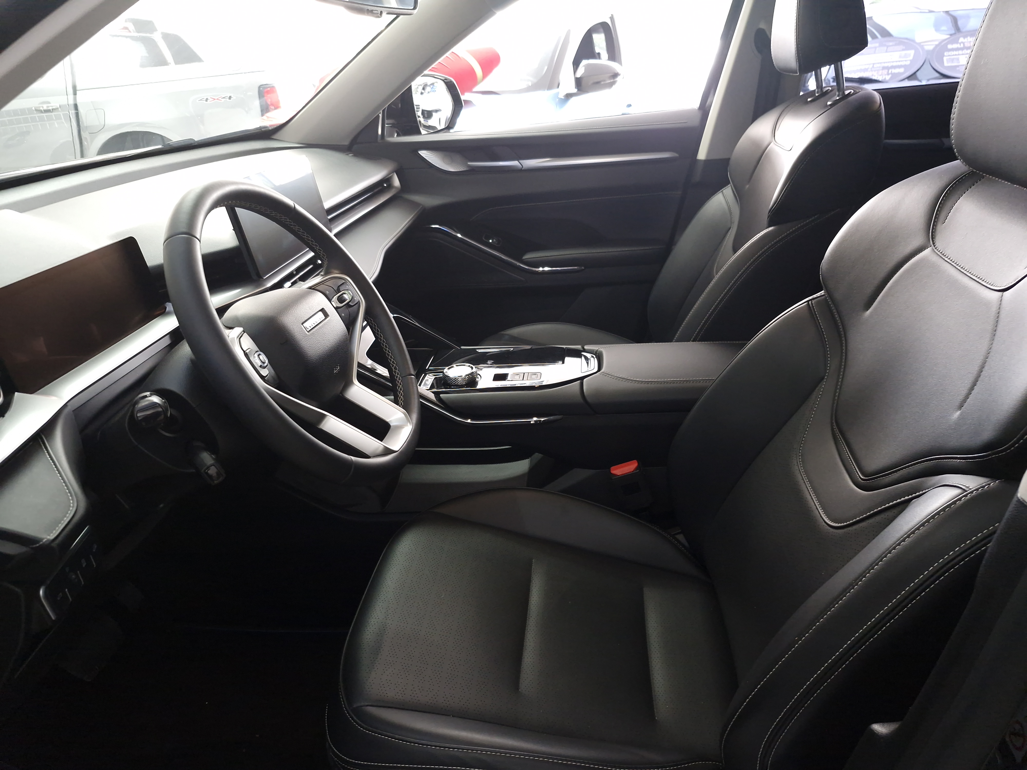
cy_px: 385
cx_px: 514
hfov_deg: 73.9
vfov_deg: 58.9
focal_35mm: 23
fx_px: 682
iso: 320
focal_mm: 5.54
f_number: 1.8
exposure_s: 1/24
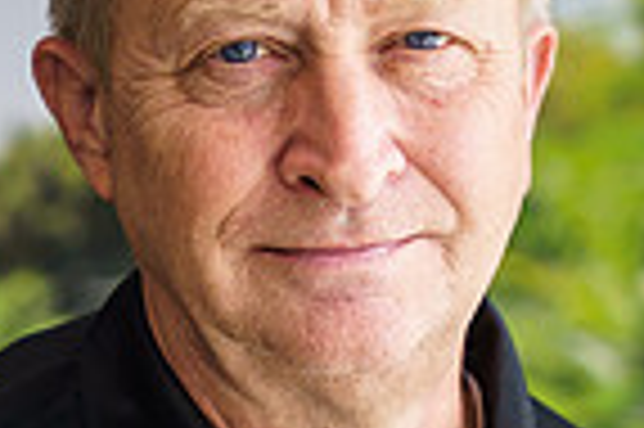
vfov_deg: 4.6
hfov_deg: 7.0
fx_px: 5271
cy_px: 471
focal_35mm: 295
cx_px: 18
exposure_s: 1/320
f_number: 2.8
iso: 640
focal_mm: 70
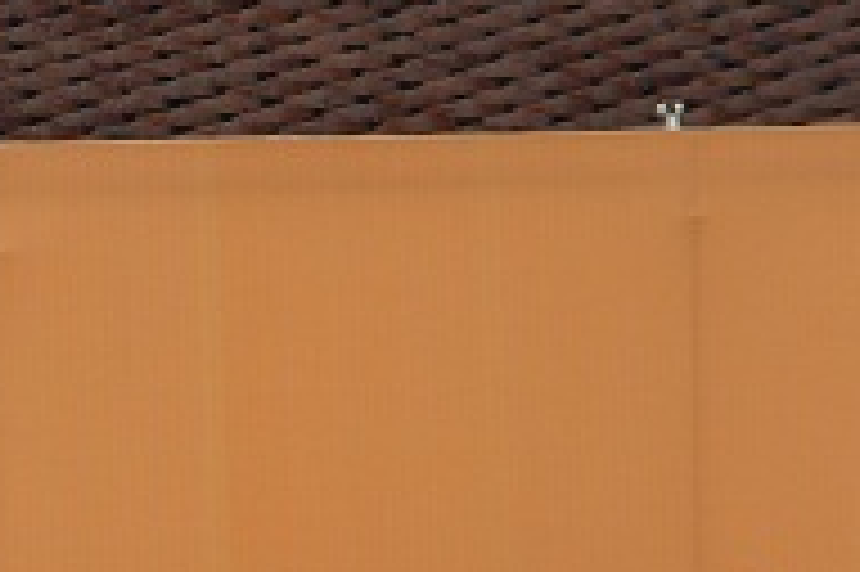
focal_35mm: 403
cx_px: -167
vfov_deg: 3.4
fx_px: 9619
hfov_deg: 5.1
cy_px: 723
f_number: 5
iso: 80
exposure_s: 1/120
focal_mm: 26.8
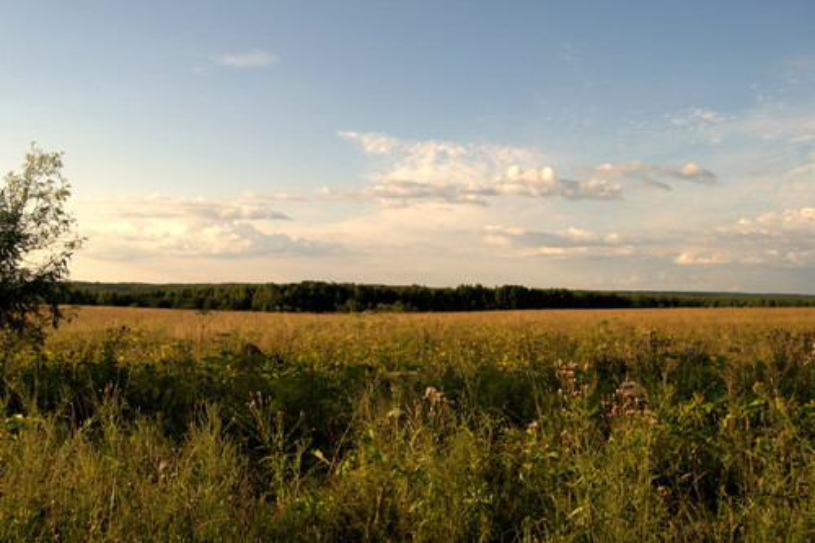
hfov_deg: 53.1
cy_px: 272
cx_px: 408
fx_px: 815
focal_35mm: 36
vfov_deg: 36.8
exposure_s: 1/320
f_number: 7.1
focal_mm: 24
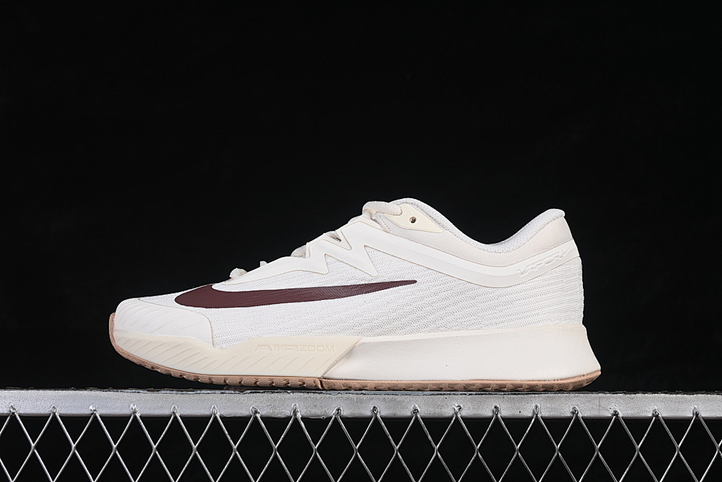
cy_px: 241
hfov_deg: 27.0
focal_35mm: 75
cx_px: 361
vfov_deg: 18.2
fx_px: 1504
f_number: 8
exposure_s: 1/80
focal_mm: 50
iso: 160
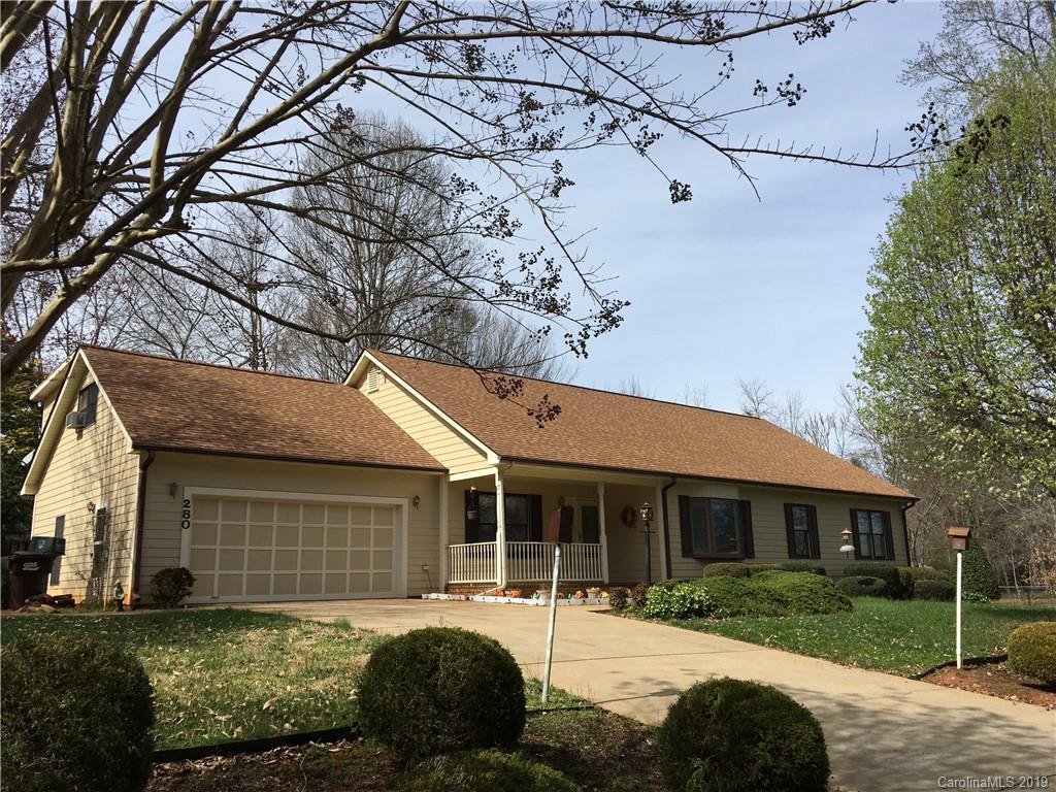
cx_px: 528
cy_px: 396
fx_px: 885
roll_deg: +0.9
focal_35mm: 29
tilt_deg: +12.1
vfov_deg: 48.2
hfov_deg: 61.7
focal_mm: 4.15
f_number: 2.2
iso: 25
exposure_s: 1/1972
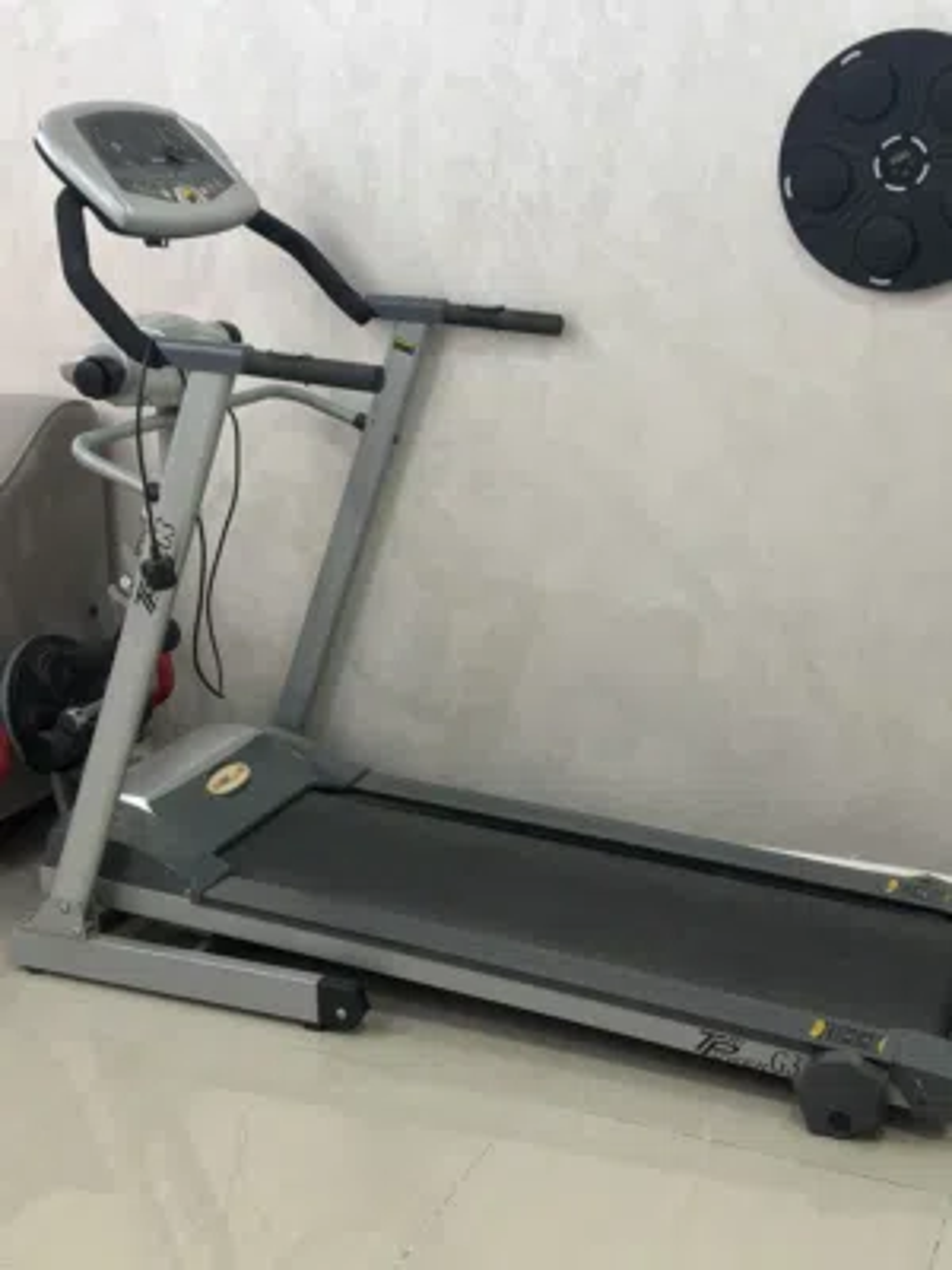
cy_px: 635
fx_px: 1760
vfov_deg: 39.7
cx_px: 476
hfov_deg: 30.3
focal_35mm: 48
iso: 250
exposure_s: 1/50
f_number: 1.78
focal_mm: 6.86
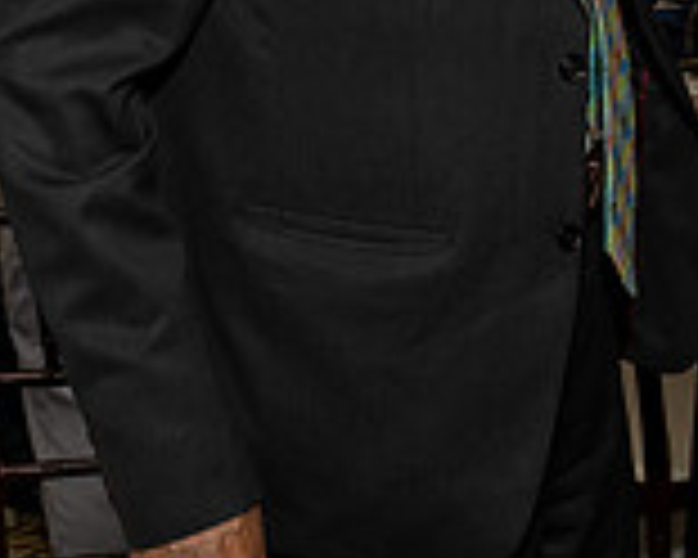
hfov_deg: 13.6
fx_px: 2892
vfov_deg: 10.8
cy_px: -119
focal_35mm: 140
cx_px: 711
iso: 640
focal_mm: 28
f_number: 7.1
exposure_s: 1/250
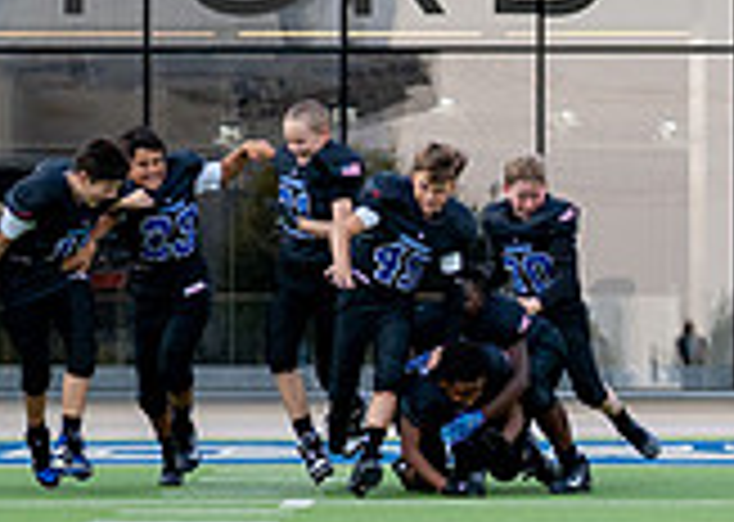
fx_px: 5621
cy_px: 400
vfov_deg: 5.3
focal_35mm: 270
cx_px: 808
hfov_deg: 7.4
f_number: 2
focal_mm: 50
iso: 400
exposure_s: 1/2000
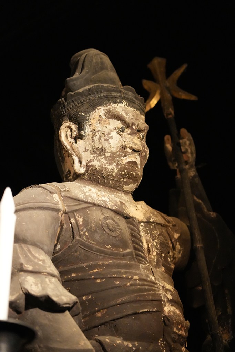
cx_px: 118
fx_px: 921
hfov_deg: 14.5
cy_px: 176
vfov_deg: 21.7
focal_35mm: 94
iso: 12800
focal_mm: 94
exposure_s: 1/50
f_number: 4
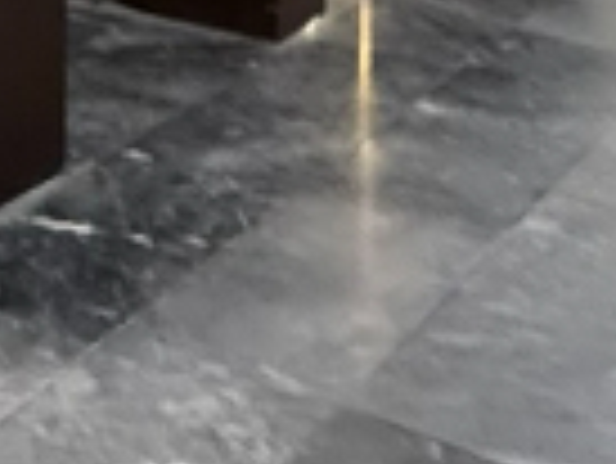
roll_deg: -0.4
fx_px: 1817
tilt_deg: +1.6
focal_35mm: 102
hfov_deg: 15.2
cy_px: -617
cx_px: -647
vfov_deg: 12.0
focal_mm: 2.22
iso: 1000
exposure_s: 1/50
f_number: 2.2
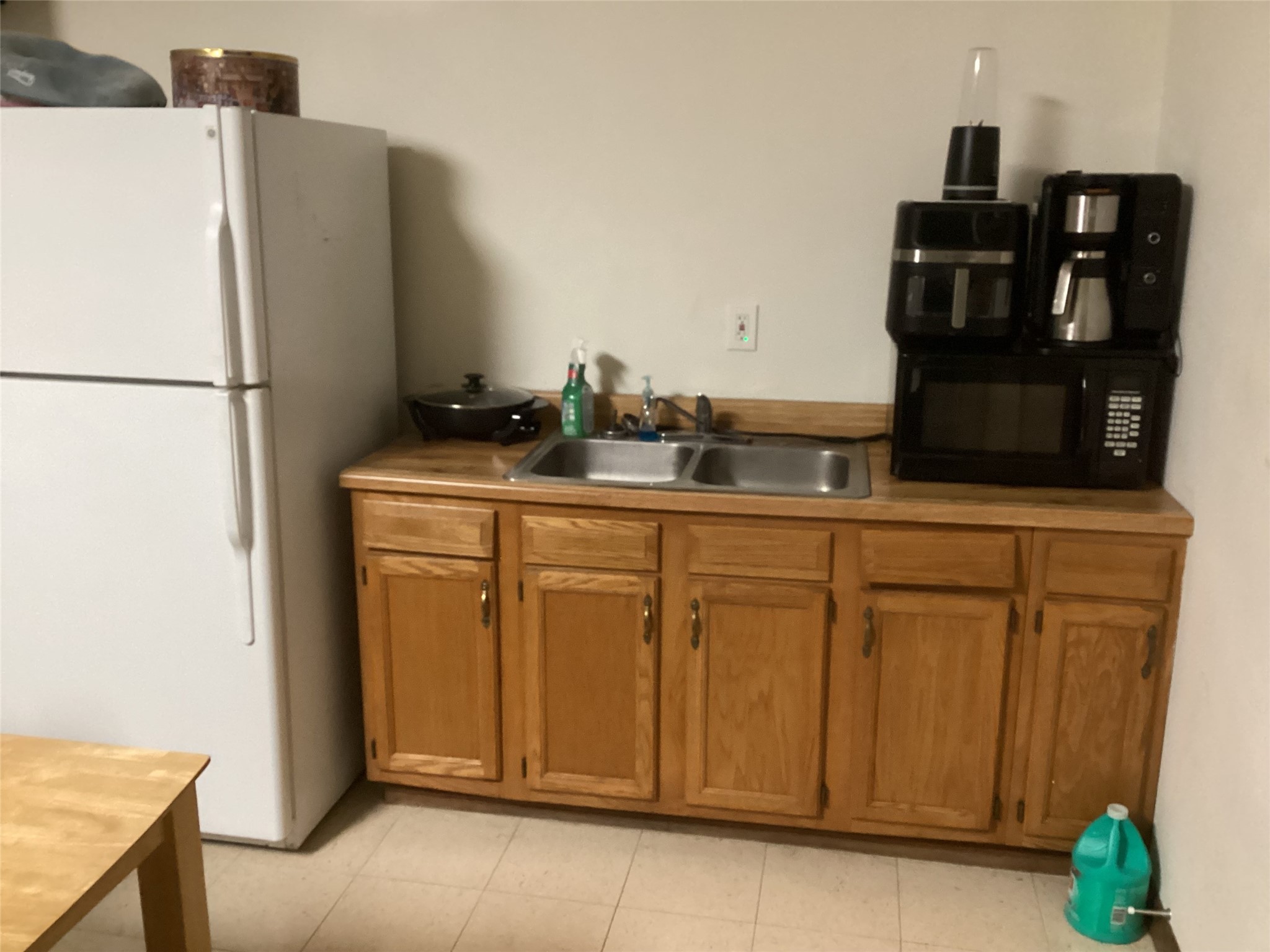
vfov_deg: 45.4
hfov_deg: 58.4
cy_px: 476
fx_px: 1137
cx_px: 635
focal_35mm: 31
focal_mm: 3.3
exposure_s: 1/30
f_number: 2.4
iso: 500
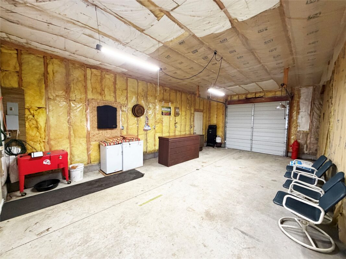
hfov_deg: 102.1
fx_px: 140
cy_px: 130
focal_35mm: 14
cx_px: 173
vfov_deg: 85.7
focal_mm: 2.22
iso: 400
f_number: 2.2
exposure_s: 1/60
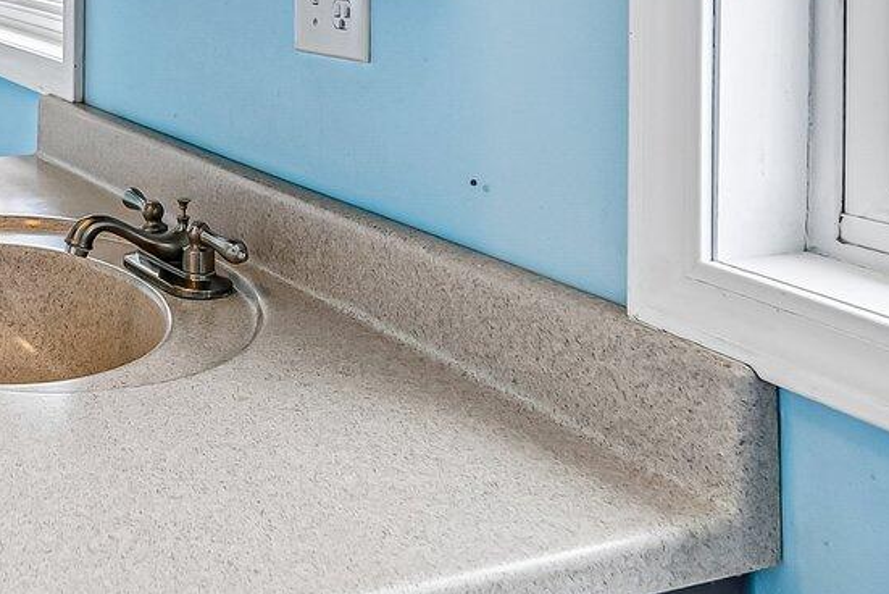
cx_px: 47
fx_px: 1285
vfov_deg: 24.1
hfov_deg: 35.3
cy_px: -82
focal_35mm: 52
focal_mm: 14
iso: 400
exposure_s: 1/125
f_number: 4.8
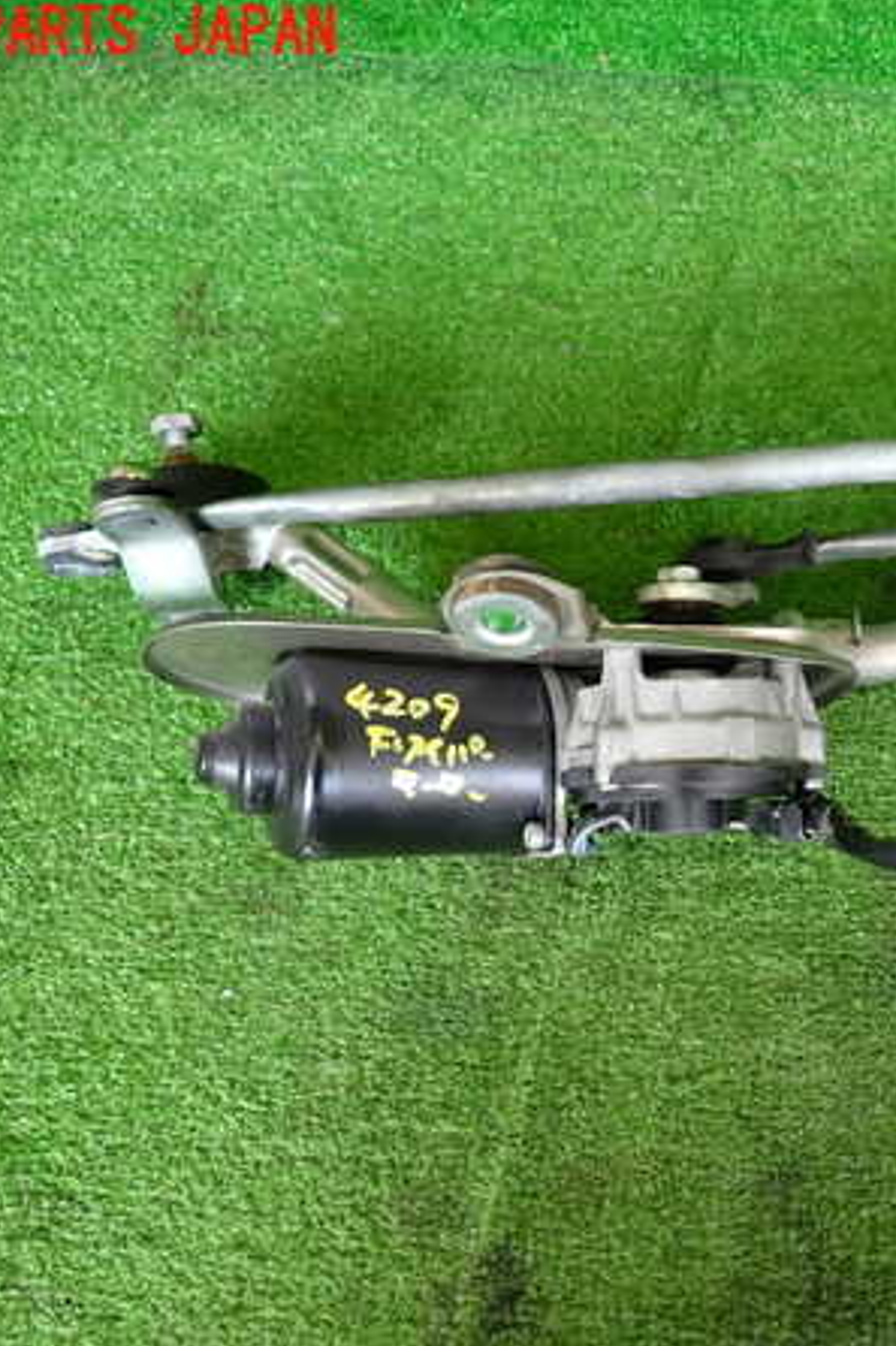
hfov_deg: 36.7
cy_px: 676
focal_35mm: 35
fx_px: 1308
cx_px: 694
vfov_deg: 54.5
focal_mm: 4.5
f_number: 2
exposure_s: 1/80
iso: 200
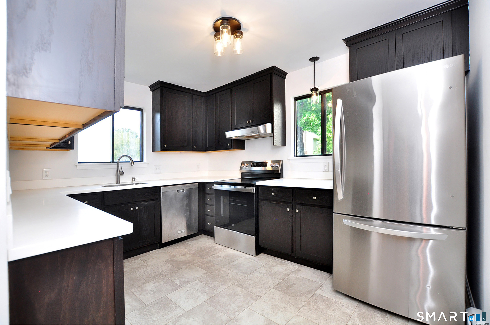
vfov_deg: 77.2
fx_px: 204
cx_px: 245
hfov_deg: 100.5
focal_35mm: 15
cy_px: 162
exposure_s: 1/100
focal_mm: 10
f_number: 5
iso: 400
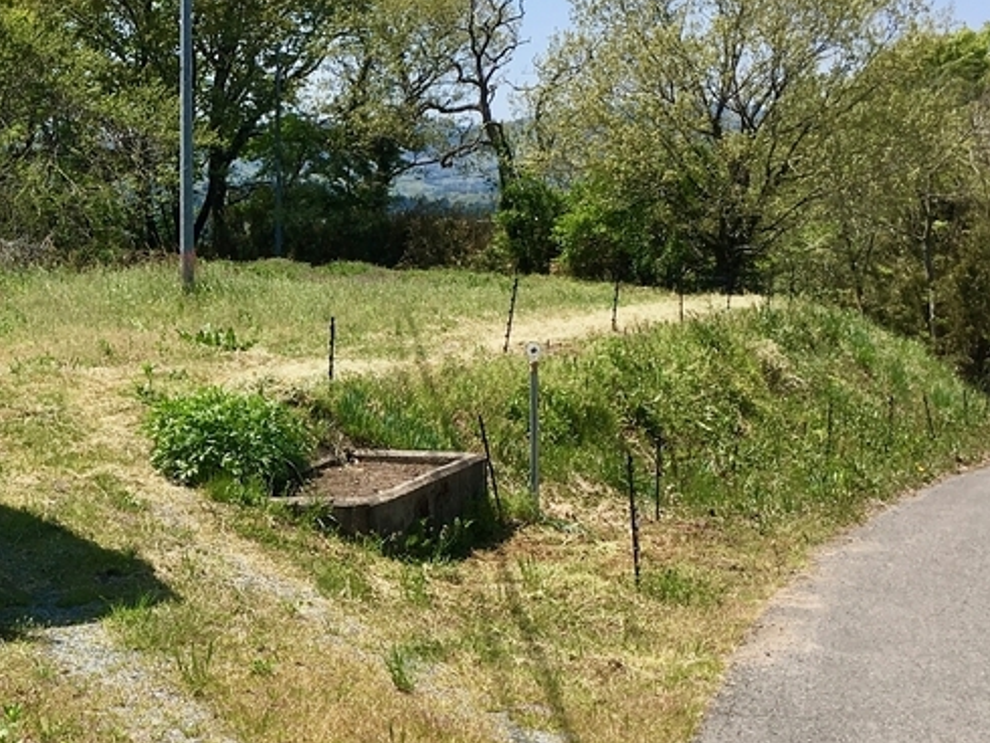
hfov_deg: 26.3
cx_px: 53
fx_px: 2032
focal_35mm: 71
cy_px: 485
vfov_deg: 20.7
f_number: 2.2
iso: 25
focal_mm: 4.15
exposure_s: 1/1603
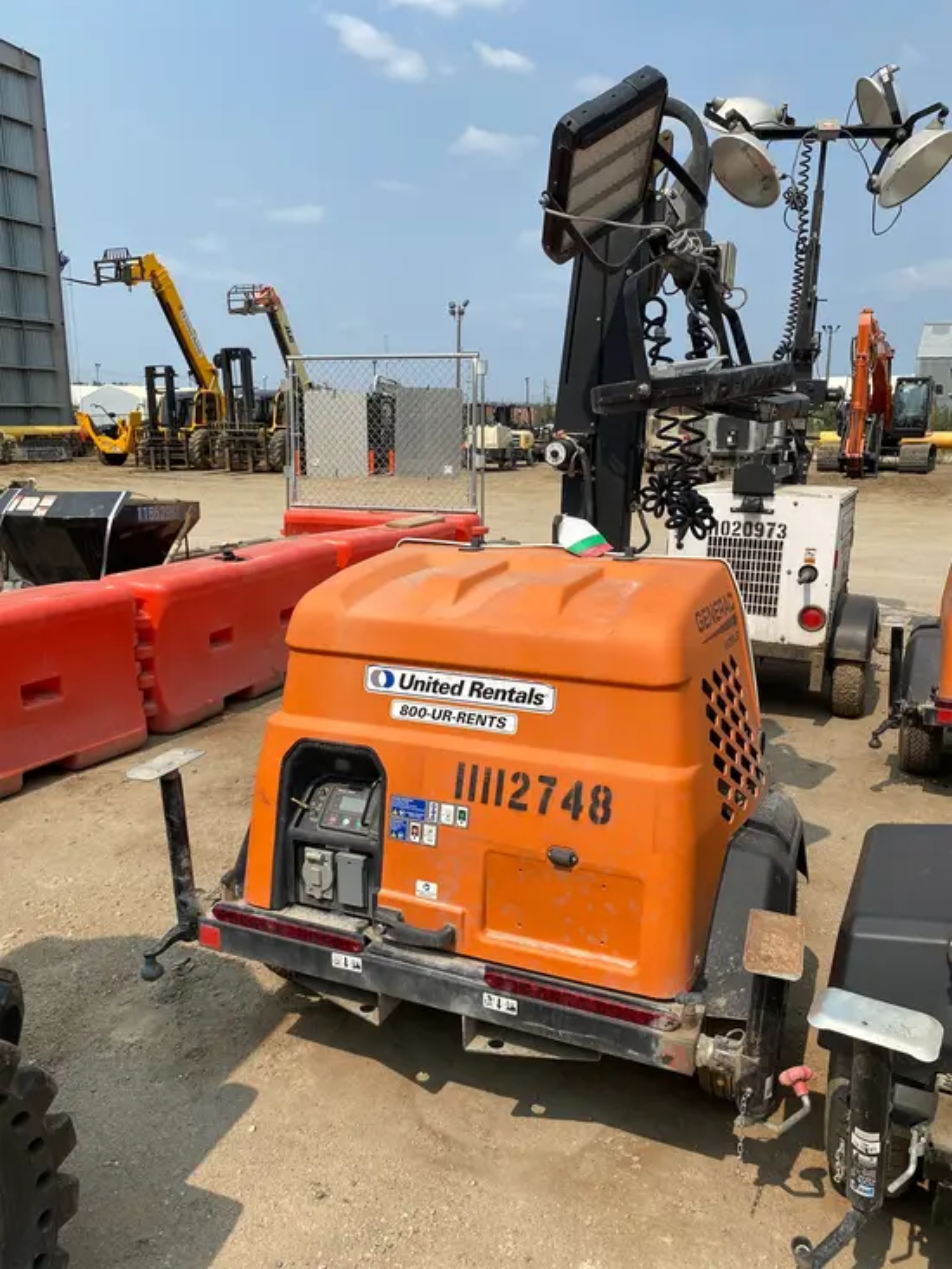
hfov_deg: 53.1
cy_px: 634
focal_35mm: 26
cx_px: 476
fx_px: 953
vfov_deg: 67.3
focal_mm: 4.25
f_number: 1.8
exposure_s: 1/3040
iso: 32
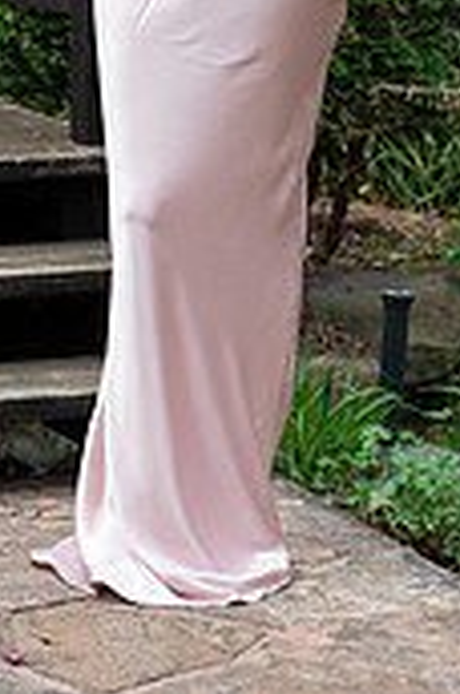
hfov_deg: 7.9
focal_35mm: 173
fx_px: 3329
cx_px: 242
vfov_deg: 11.6
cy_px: -210
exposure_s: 1/800
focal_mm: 66
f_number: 6
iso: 1250
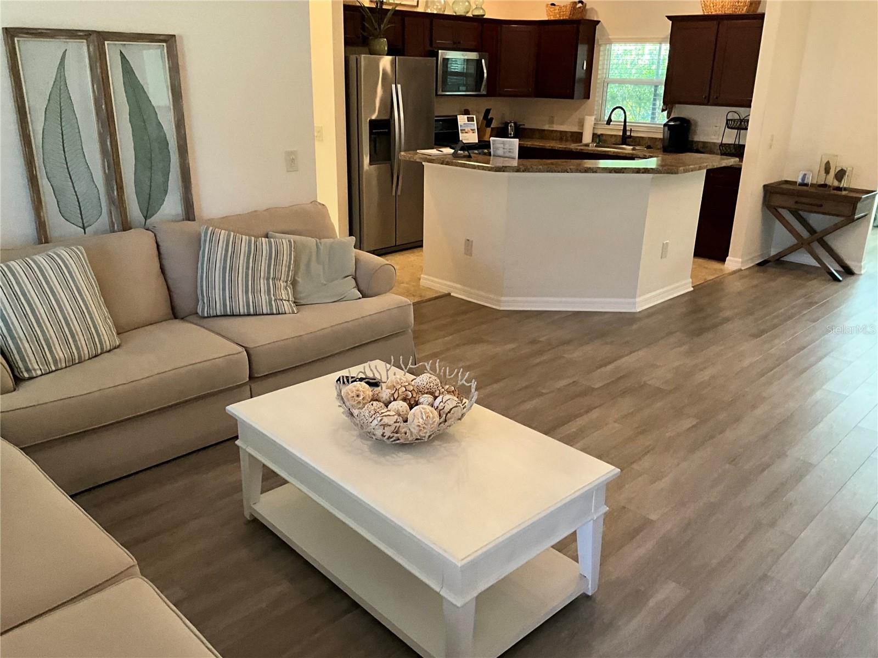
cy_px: 329
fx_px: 736
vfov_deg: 48.2
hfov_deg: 61.7
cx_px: 439
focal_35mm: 29
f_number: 1.8
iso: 200
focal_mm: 3
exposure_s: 1/60
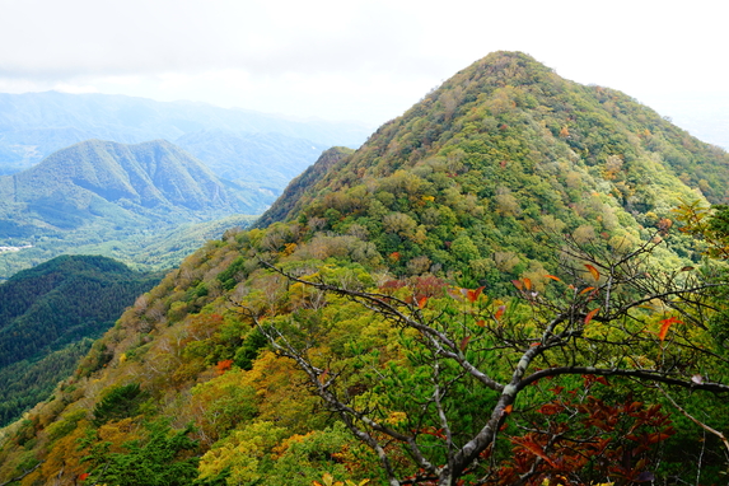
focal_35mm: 31
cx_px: 360
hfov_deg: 60.3
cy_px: 250
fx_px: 628
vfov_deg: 42.3
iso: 160
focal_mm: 30
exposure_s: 1/60
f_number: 10
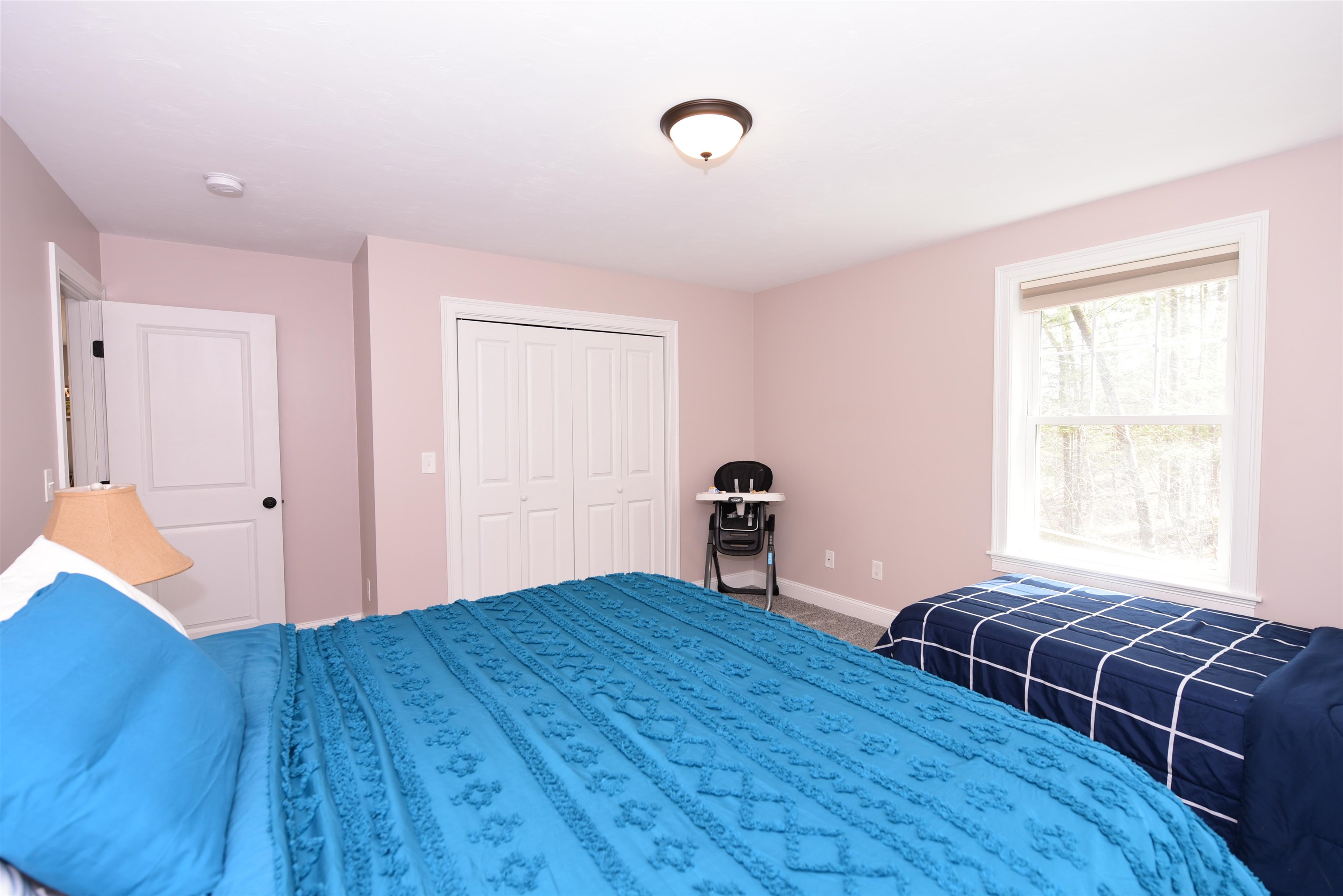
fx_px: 597
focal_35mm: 16
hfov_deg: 96.7
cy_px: 448
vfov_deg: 73.8
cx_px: 672
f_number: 4.5
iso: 280
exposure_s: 1/60
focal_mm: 16
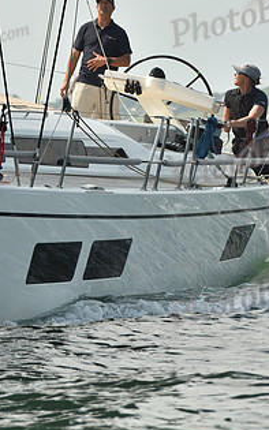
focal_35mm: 366
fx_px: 4291
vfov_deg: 5.7
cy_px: 102
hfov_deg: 3.6
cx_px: 100
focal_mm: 195
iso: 250
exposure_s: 1/800
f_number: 8
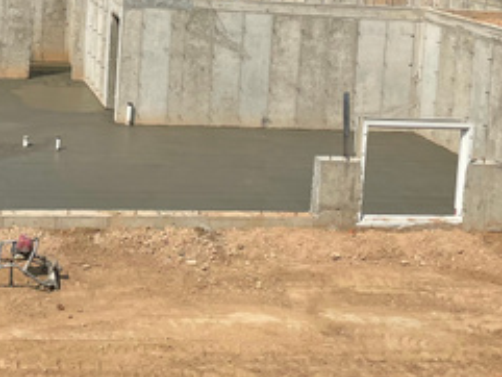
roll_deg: -2.8
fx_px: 1001
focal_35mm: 69
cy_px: -62
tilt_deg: -2.3
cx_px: 85
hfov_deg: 27.5
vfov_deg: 20.1
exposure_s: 1/5291
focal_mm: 4.2
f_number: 1.6
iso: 32
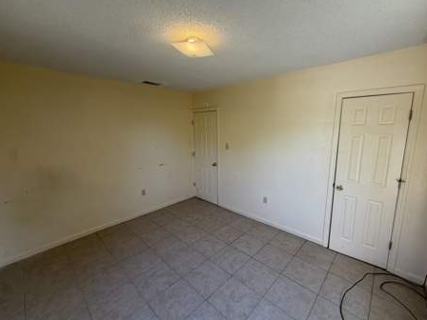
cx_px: 226
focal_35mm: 15
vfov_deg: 81.7
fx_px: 185
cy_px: 160
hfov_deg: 98.1
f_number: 2.2
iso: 100
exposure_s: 1/121
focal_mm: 2.22
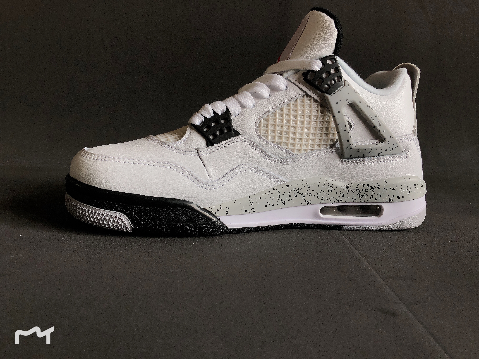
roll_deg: -3.0
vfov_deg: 49.7
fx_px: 387
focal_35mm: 28
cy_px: 180
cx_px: 240
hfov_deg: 63.4
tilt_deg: -8.6
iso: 25
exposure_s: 1/120
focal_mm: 4
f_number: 1.8
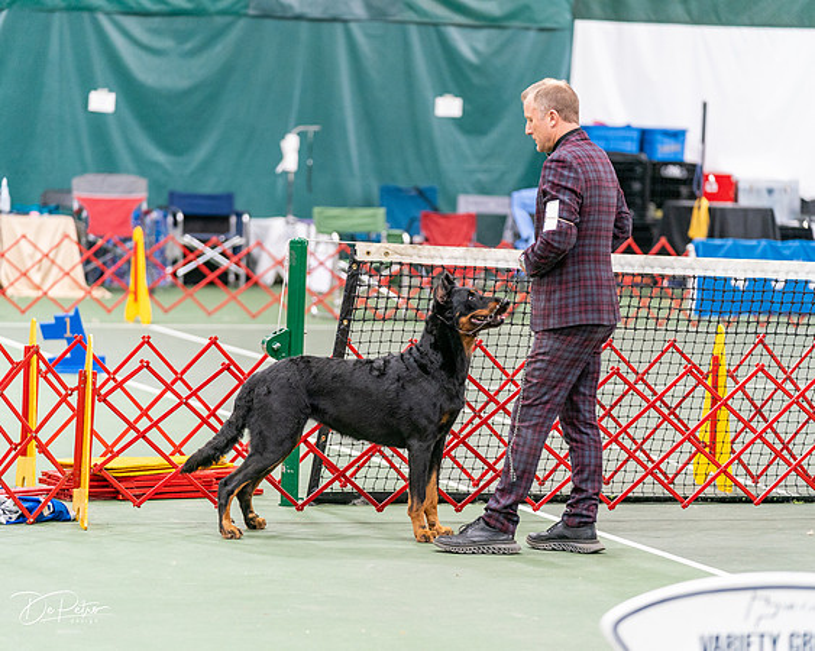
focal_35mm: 155
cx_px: 408
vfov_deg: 9.9
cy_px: 326
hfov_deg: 12.4
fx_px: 3747
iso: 2500
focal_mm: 138
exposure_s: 1/250
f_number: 2.8
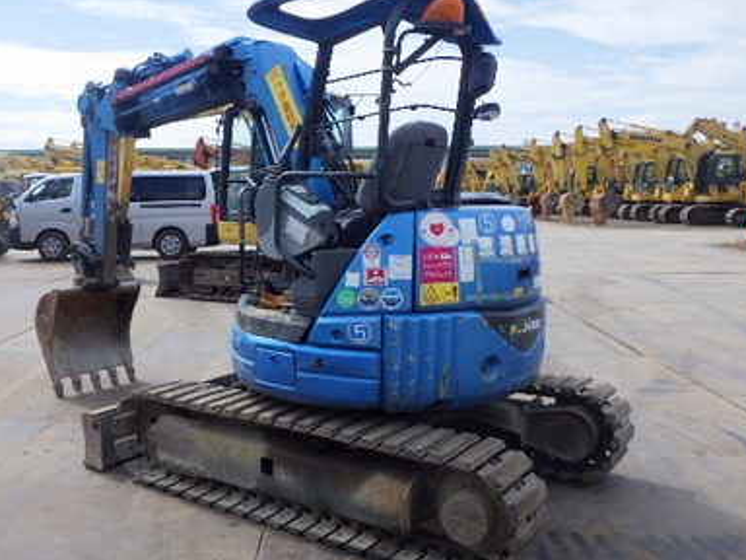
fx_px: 754
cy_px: 278
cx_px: 334
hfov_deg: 52.5
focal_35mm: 35
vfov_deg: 40.7
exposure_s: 1/1500
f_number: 4.2
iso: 250
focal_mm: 5
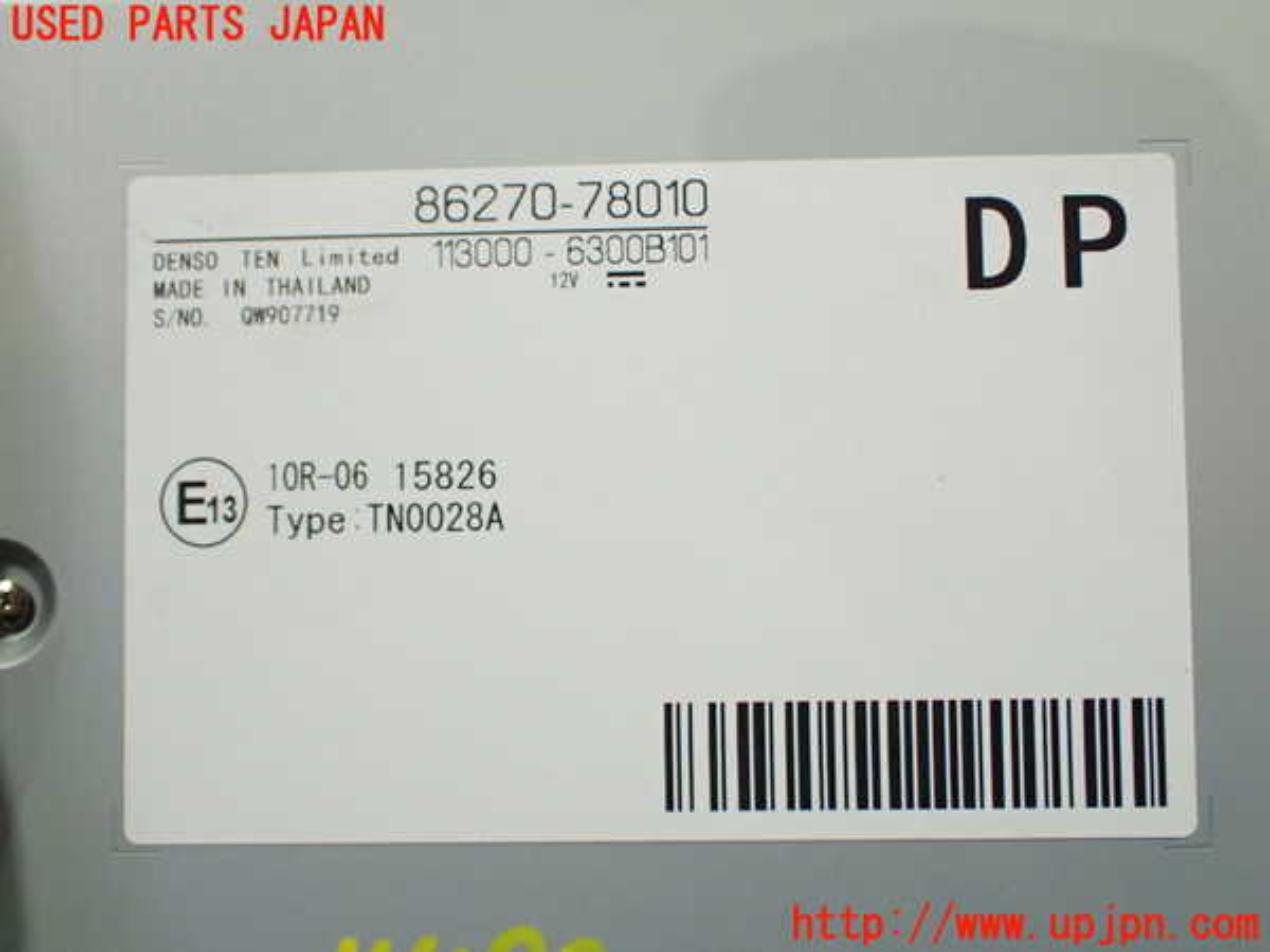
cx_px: 635
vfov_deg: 37.7
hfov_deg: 49.0
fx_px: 1394
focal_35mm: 38
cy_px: 476
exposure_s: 1/50
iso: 800
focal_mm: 6.83
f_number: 2.7
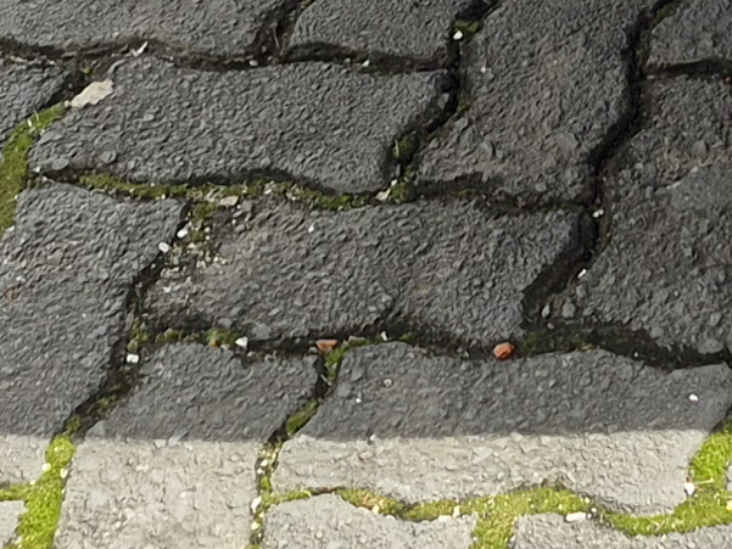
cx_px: 1224
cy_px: -1029
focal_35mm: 153
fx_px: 3236
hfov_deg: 12.1
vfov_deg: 8.4
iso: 25
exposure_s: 1/658
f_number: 1.8
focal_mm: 5.4
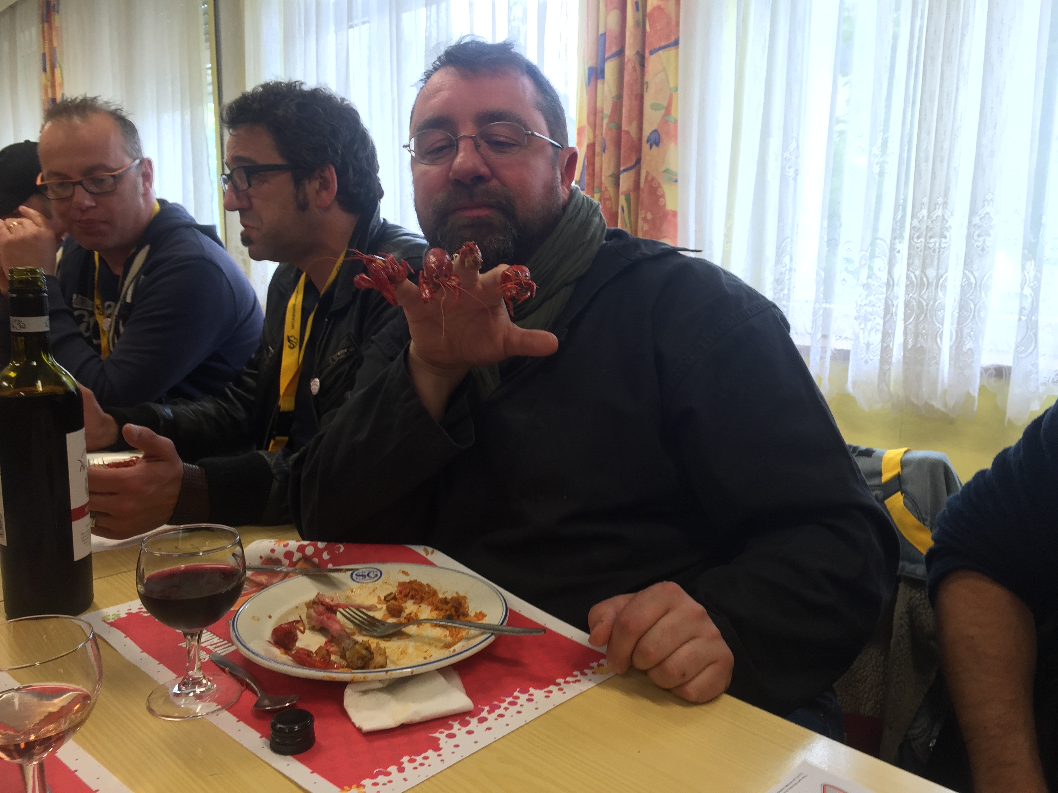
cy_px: 396
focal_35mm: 29
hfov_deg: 61.7
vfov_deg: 48.2
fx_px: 886
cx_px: 529
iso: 32
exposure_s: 1/40
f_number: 2.2
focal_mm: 4.15
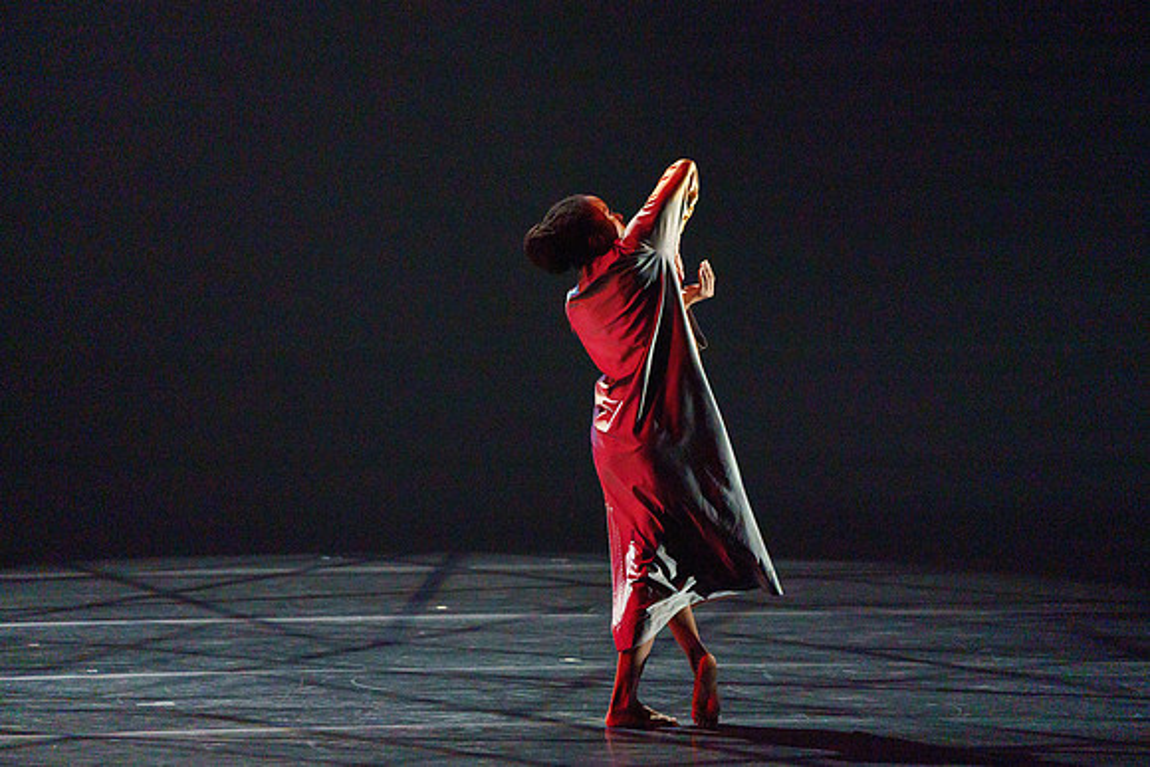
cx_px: 575
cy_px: 384
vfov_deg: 3.4
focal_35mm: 400
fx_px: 12780
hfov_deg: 5.2
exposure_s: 1/250
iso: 5000
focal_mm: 400
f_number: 5.6
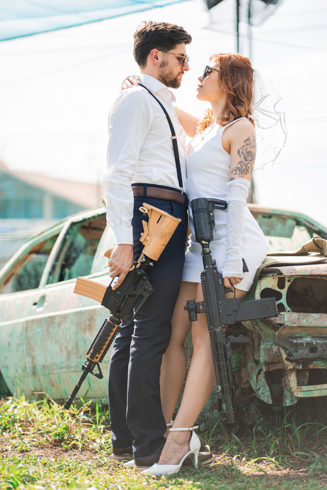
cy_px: 245
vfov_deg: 23.9
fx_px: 1158
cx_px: 164
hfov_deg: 16.1
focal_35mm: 85
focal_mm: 85
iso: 160
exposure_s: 1/1600
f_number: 1.8
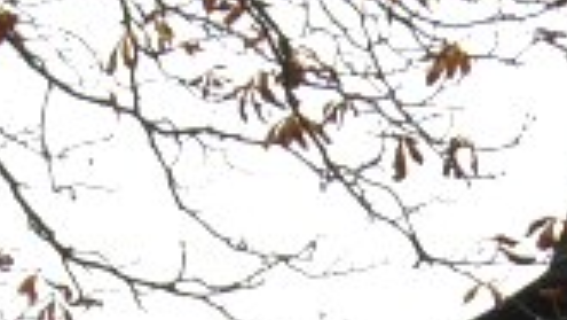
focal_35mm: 214
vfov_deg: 5.5
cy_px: 790
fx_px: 3219
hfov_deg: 10.0
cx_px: 515
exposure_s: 1/117
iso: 50
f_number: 4.3
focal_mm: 7.5
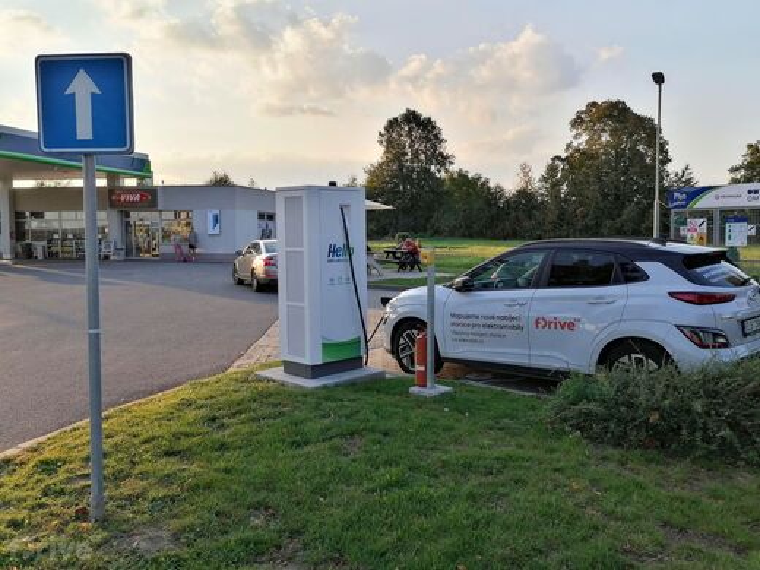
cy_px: 285
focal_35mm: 31
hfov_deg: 58.4
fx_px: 681
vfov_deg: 45.4
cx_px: 380
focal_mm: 5.3
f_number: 1.8
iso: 50
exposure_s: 1/954
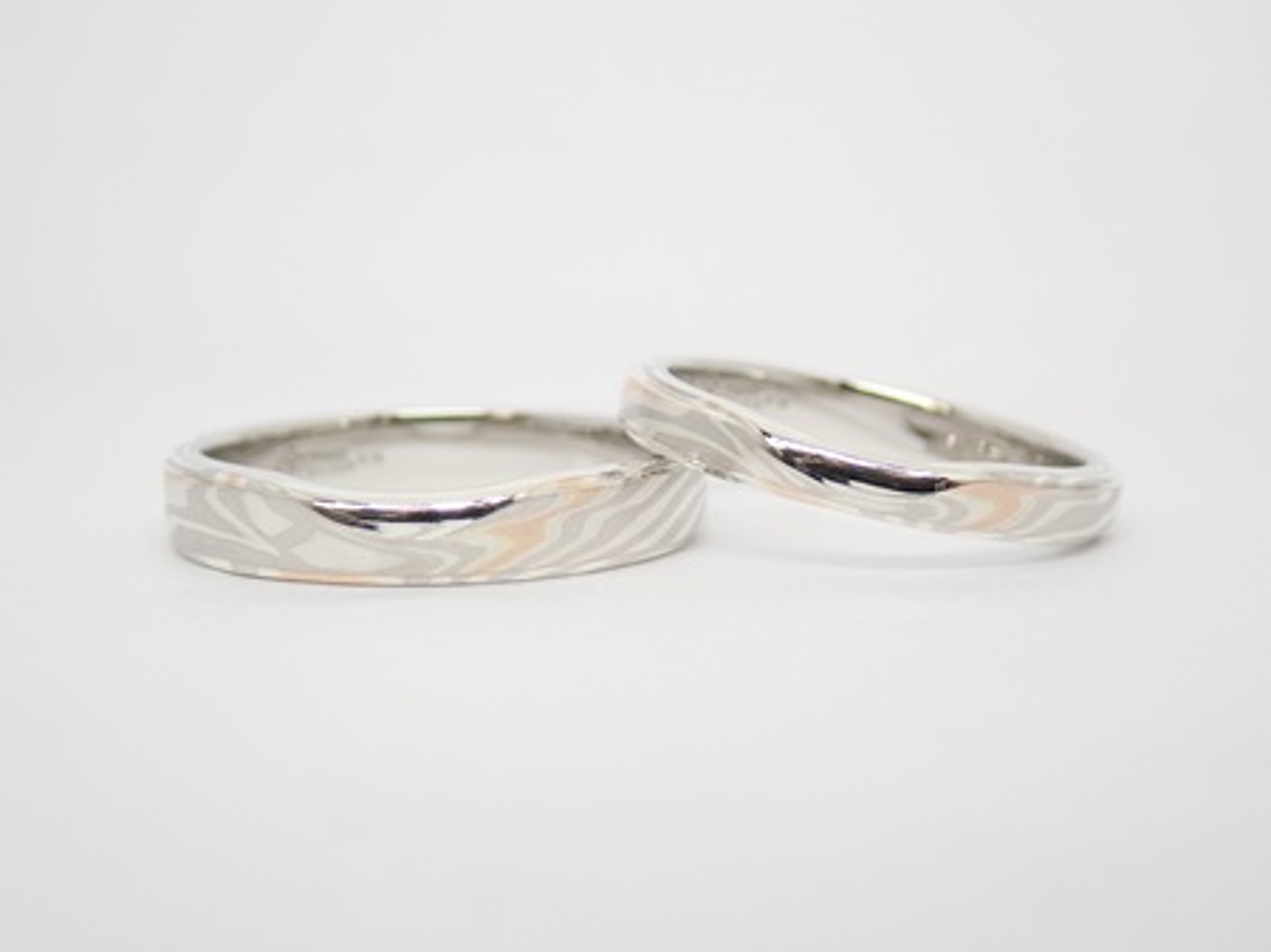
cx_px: 636
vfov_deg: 19.1
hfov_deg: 25.3
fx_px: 2826
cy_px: 476
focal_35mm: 77
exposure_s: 1/100
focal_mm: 13.65
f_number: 4.1
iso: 200
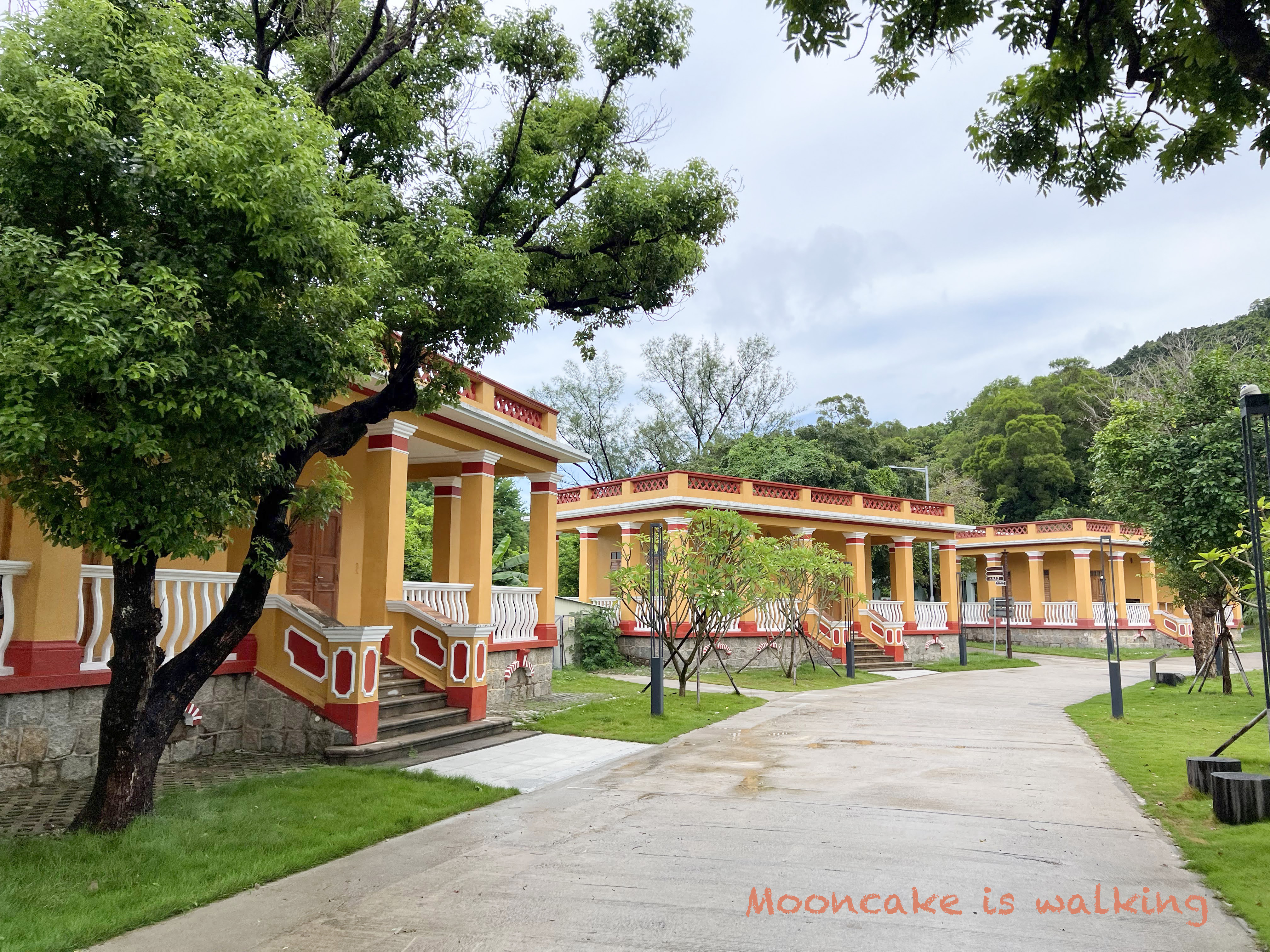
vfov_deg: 53.1
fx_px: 954
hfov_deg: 67.3
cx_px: 635
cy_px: 476
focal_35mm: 26
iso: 50
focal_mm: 5.7
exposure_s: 1/1575
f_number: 1.5
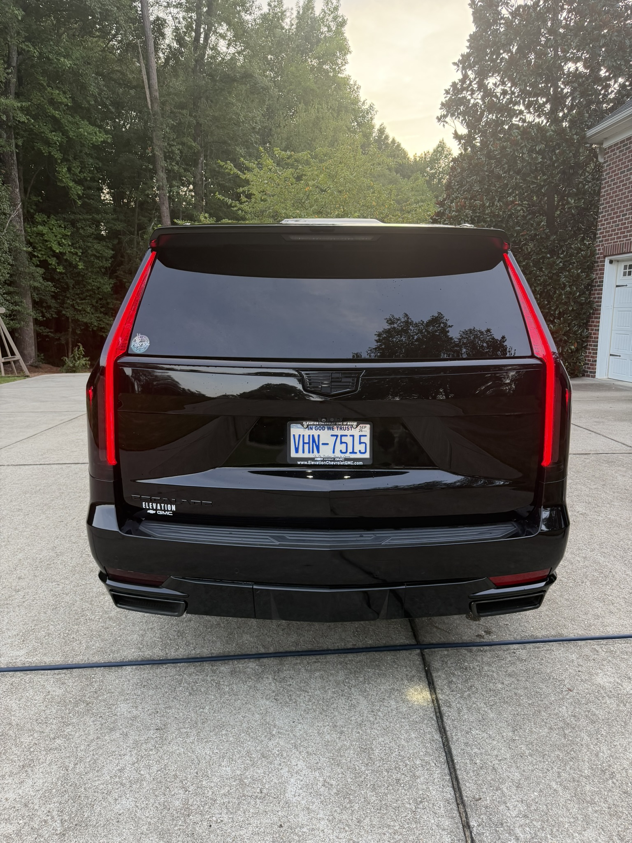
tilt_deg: -10.4
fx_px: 584
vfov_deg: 71.6
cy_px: 422
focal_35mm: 24
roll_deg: -0.1
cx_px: 316
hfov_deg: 56.8
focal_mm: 6.76
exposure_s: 1/104
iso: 200
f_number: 1.78
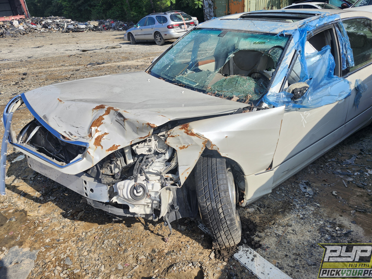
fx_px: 269
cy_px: 132
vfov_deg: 54.8
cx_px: 196
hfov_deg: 69.3
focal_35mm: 25
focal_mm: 5.54
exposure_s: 1/1472
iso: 25
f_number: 1.8
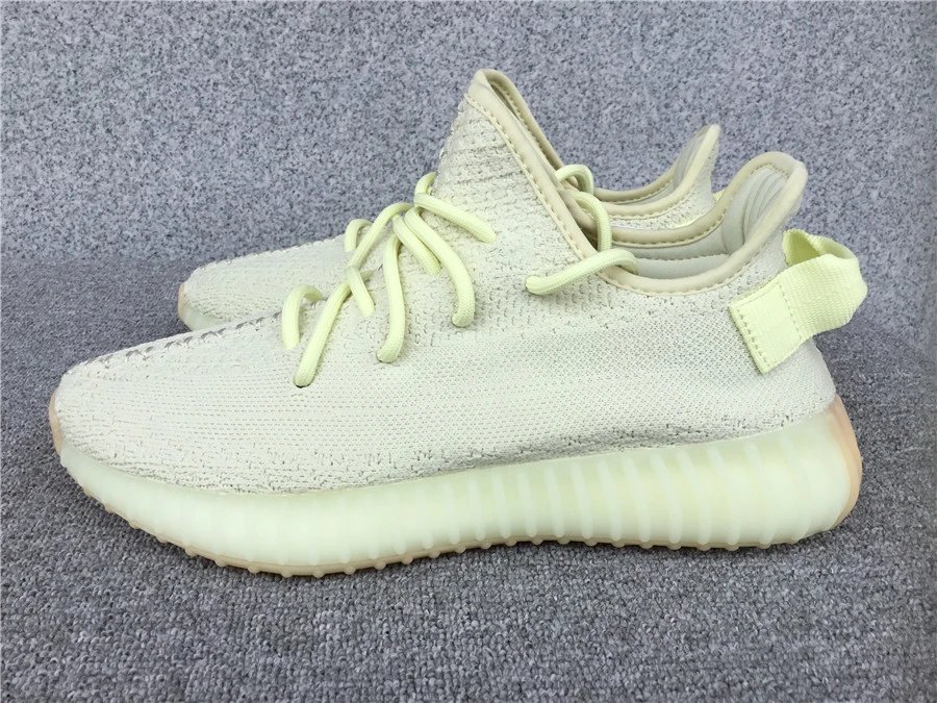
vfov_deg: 45.4
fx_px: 839
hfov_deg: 58.4
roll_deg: -1.2
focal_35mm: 31
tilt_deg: -20.8
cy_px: 352
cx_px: 468
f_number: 2.4
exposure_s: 1/734
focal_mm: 3.3
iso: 25
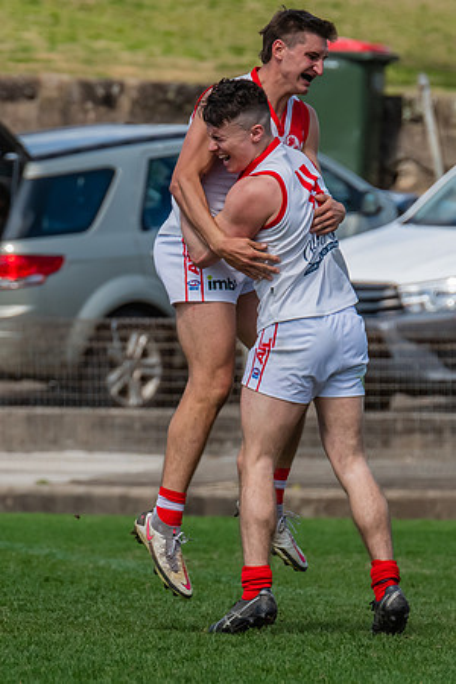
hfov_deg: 1.5
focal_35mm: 910
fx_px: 17295
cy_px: 389
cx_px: 96
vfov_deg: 2.3
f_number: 8
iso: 800
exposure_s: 1/1600
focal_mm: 420
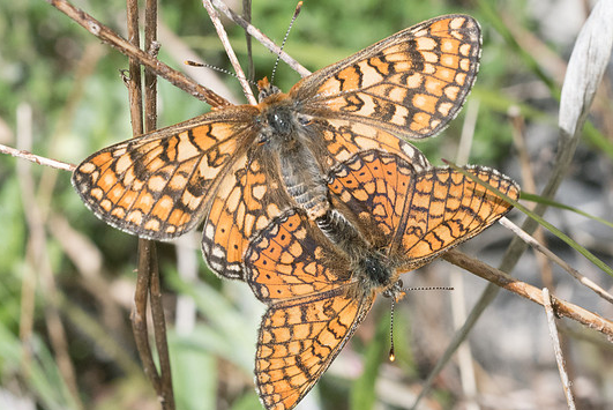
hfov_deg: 5.0
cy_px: 304
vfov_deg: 3.3
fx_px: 7089
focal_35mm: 416
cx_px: 372
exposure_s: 1/1000
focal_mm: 150
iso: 800
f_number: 13
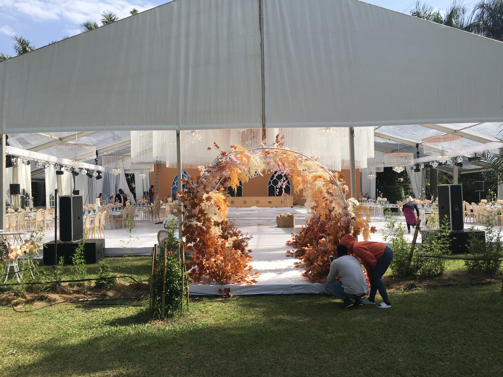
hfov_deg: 61.7
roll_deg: +0.8
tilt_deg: +0.9
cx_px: 252
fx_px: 421
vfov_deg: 48.2
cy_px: 188
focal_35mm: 29
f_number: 2.2
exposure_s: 1/1261
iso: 25
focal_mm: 4.15
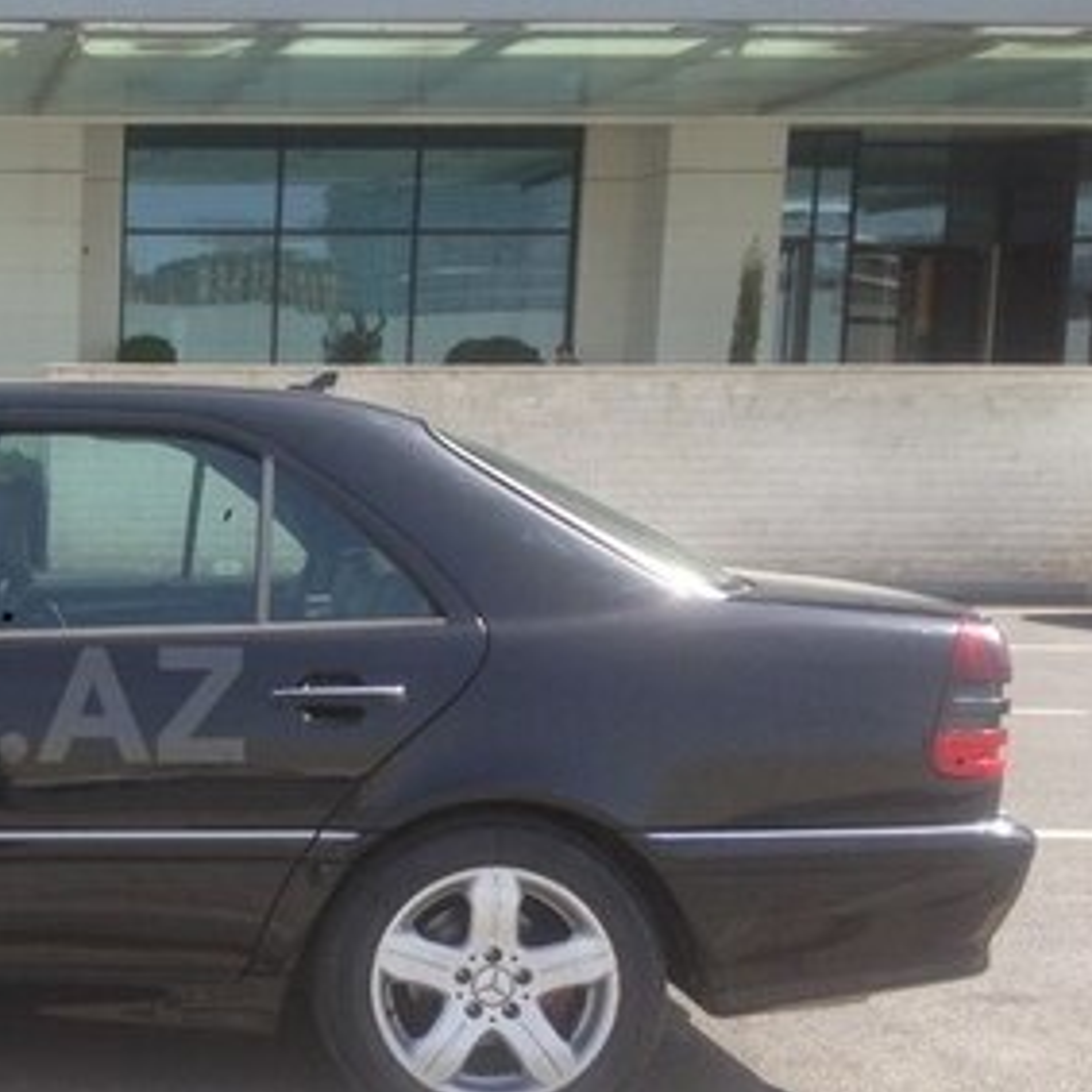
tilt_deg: -5.9
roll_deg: +0.1
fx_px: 2427
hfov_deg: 23.6
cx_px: -150
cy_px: 704
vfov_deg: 25.3
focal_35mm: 68
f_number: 2.4
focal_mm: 4.12
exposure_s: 1/536
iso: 50
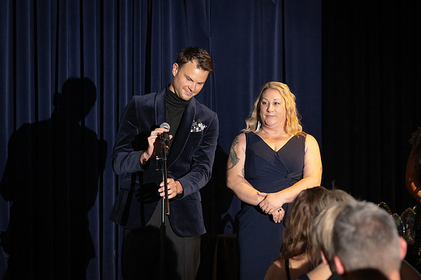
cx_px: 210
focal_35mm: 163
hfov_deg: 12.6
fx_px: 1905
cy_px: 140
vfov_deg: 8.4
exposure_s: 1/200
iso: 2500
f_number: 4.5
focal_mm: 109
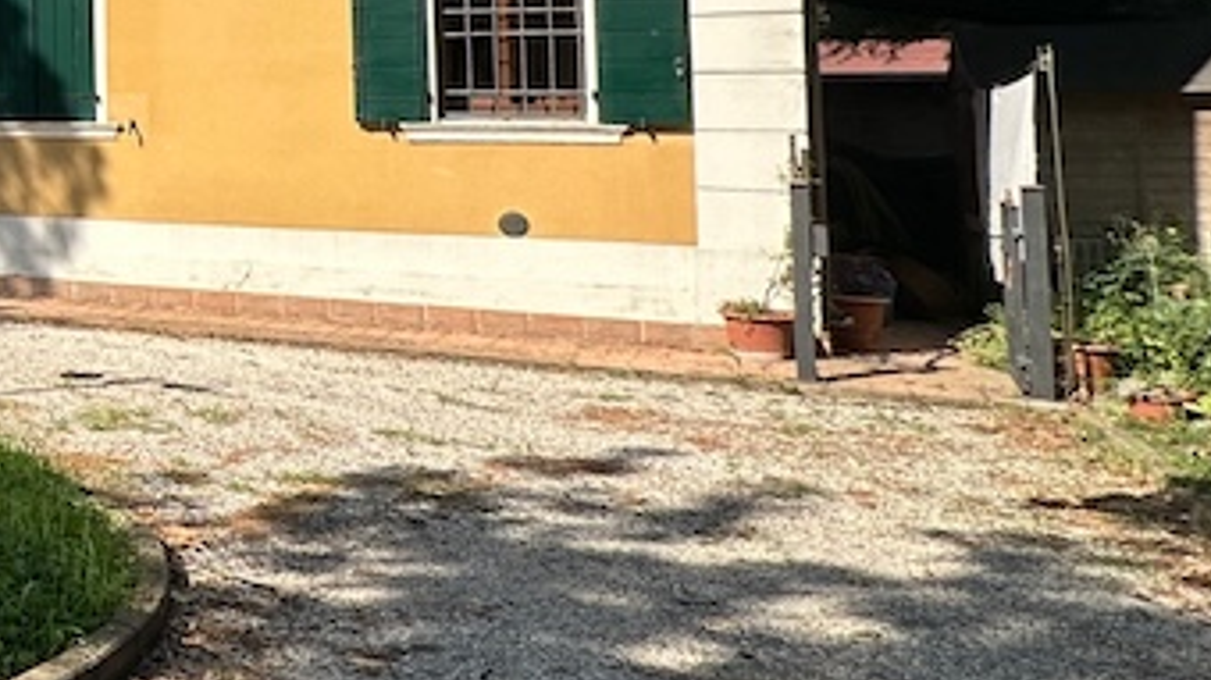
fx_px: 1477
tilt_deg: +2.4
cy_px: 36
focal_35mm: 46
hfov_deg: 29.5
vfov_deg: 25.0
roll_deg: -2.1
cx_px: -556
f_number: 2.2
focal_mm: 2.22
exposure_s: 1/1715
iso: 50
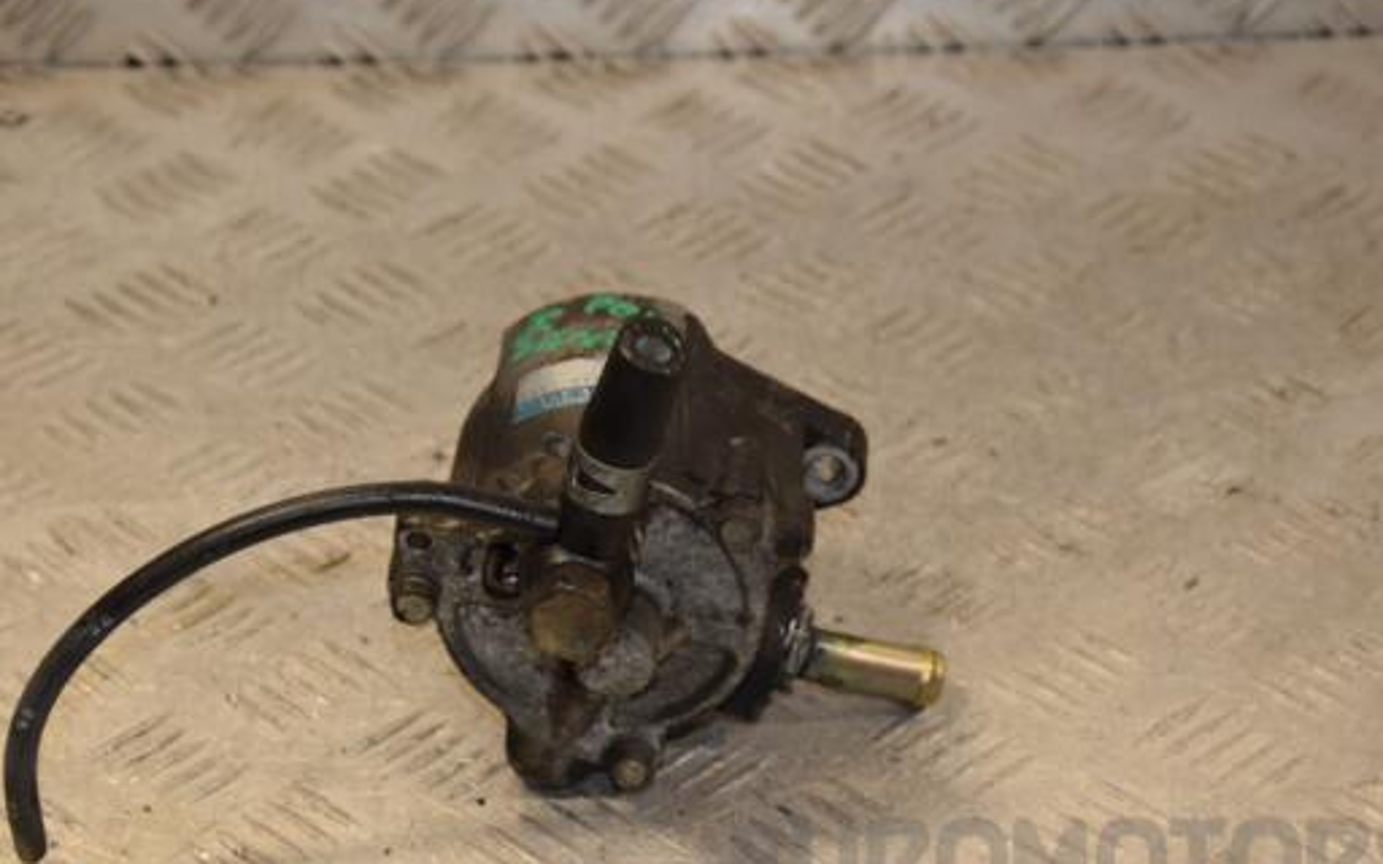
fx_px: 4184
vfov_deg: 11.8
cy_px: 500
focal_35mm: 111
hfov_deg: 18.8
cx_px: 681
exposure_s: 1/200
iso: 800
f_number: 7.1
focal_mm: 62
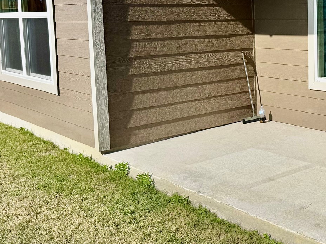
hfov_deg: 32.9
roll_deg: +0.5
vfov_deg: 27.2
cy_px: 62
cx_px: 332
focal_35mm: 53
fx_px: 499
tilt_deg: -4.7
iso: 80
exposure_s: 1/7092
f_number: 1.78
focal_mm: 6.76
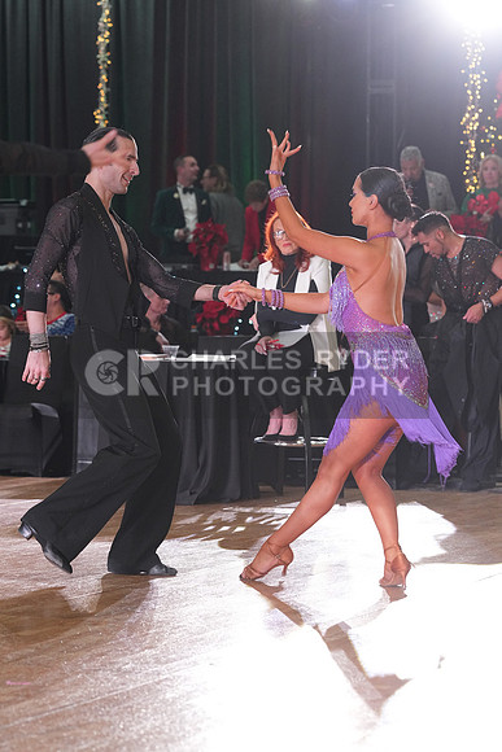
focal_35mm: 128
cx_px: 251
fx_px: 2676
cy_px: 376
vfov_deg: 16.0
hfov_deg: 10.7
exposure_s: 1/200
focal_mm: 128
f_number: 5
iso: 2500
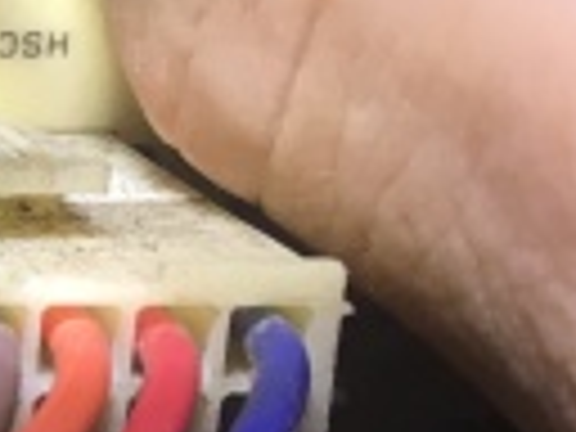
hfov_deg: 11.3
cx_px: -814
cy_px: 202
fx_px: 2413
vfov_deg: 10.2
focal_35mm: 145
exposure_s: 1/30
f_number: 2.2
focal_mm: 4.15
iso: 25
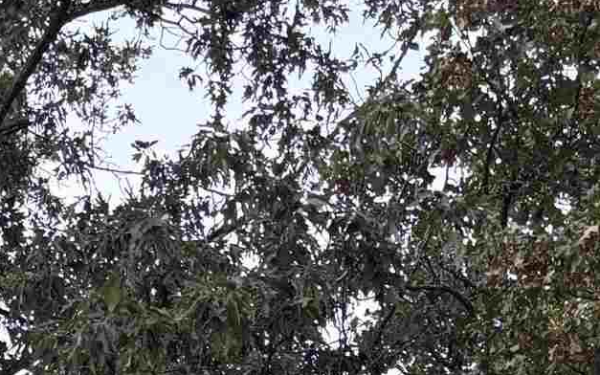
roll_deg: +0.6
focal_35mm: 135
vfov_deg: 8.4
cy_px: 1083
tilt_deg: +12.5
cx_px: -79
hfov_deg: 15.0
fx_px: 2208
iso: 50
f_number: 1.6
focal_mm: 5.96
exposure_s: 1/649
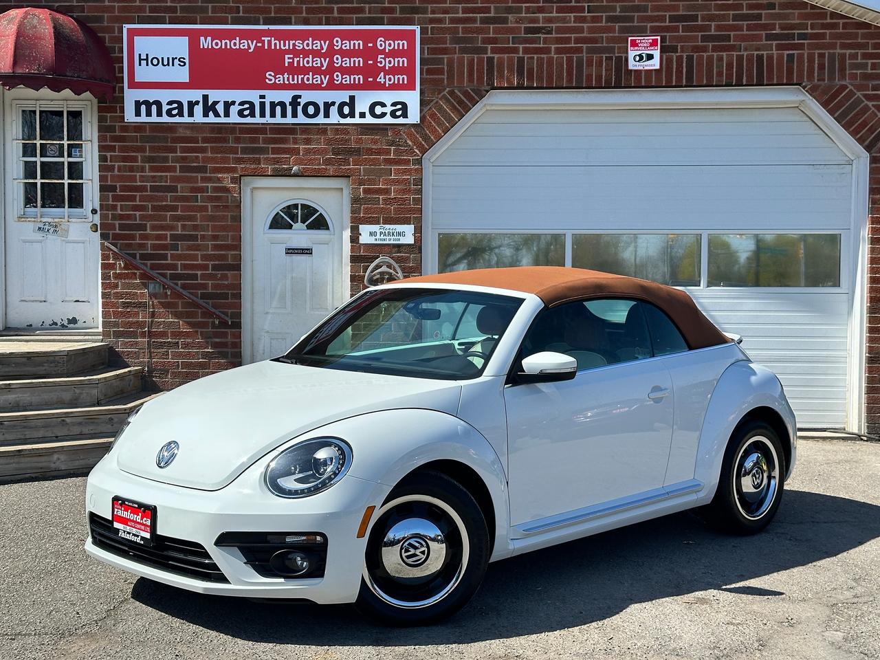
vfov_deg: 30.3
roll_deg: -0.3
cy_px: 330
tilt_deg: -1.9
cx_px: 440
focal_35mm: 48
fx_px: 1220
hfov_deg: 39.7
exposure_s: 1/3597
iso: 64
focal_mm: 6.86
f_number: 1.78
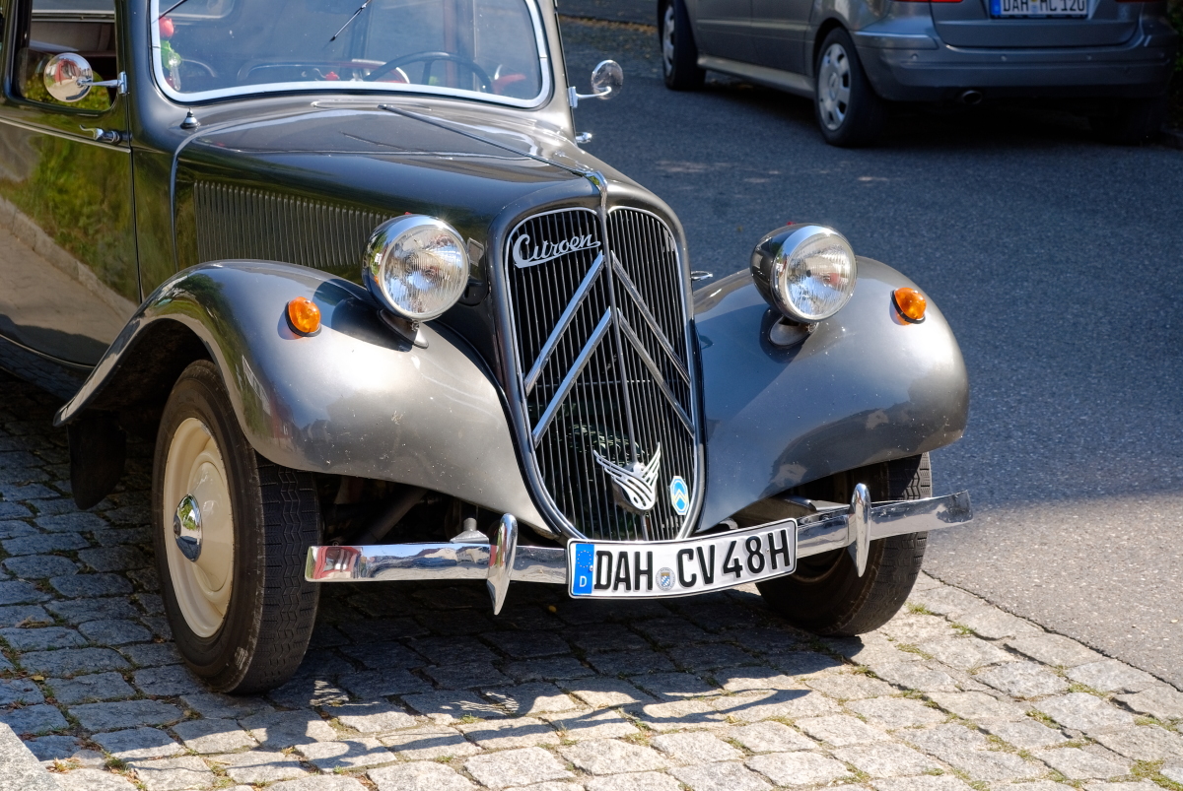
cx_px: 592
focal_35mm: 82
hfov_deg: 24.6
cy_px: 396
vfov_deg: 16.6
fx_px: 2714
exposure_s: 1/125
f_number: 8
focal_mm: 55
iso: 110
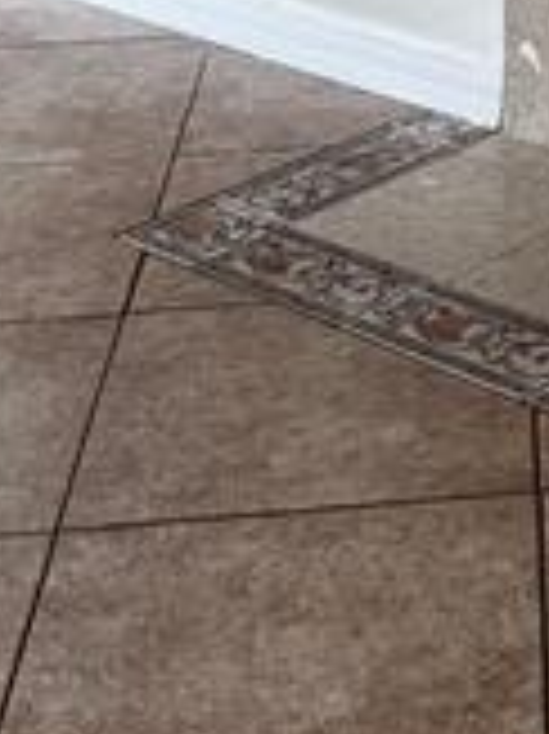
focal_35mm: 113
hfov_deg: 12.0
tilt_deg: -8.5
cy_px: -432
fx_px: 2393
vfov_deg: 15.7
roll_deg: -0.9
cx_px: 1008
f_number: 1.78
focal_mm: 6.76
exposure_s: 1/60
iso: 320
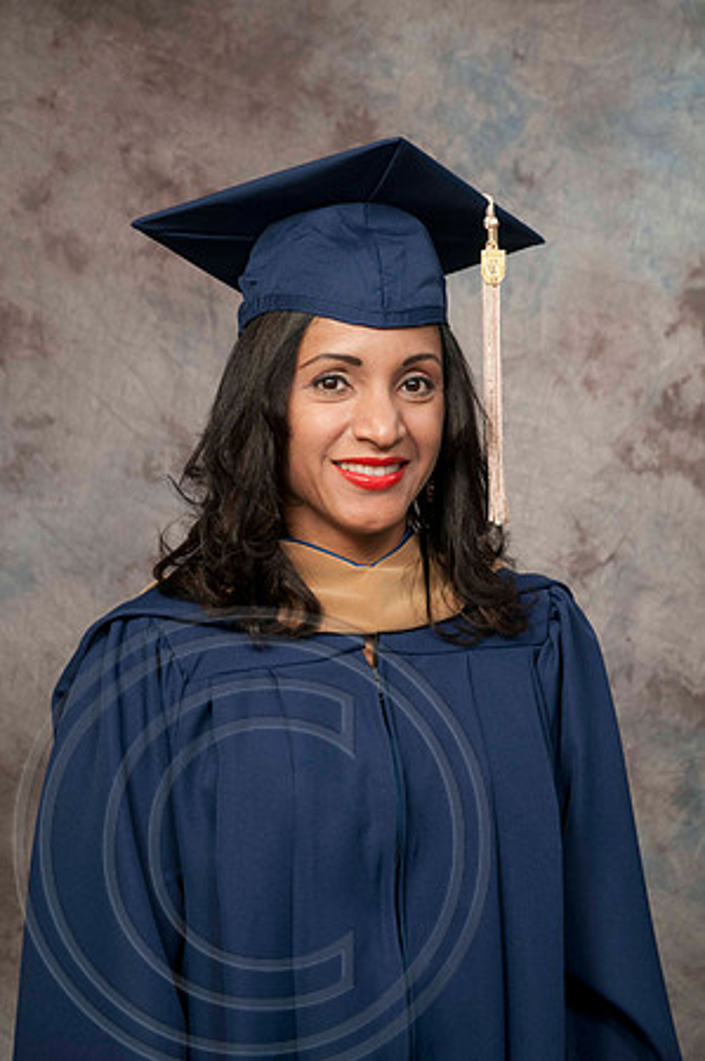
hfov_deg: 12.2
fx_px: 3312
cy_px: 530
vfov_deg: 18.2
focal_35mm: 112
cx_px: 352
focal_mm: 75
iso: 200
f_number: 5.6
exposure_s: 1/125
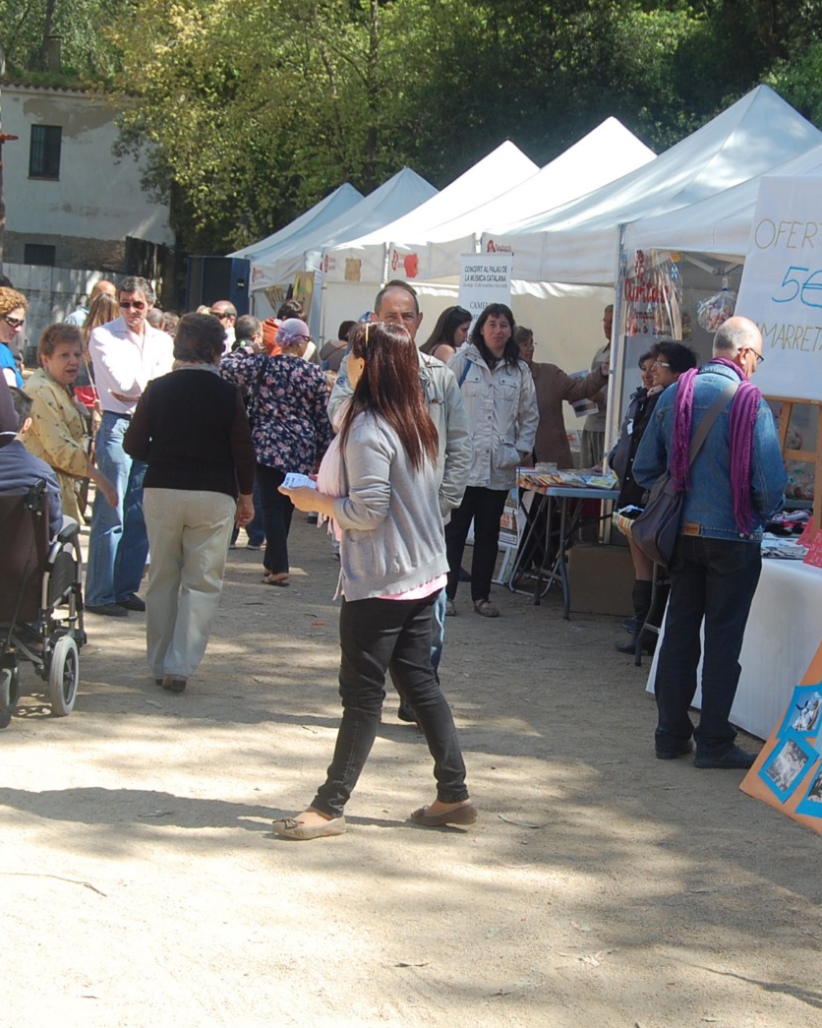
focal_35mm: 67
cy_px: 511
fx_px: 2029
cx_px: 569
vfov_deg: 28.4
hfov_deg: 22.8
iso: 200
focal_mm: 31
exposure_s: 1/200
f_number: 7.1
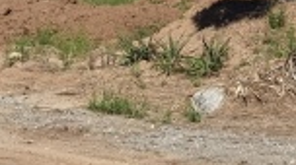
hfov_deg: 13.7
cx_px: 16
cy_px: -148
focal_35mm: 155
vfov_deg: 7.5
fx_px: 1215
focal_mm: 6.71
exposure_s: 1/5319
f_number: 1.9
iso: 50
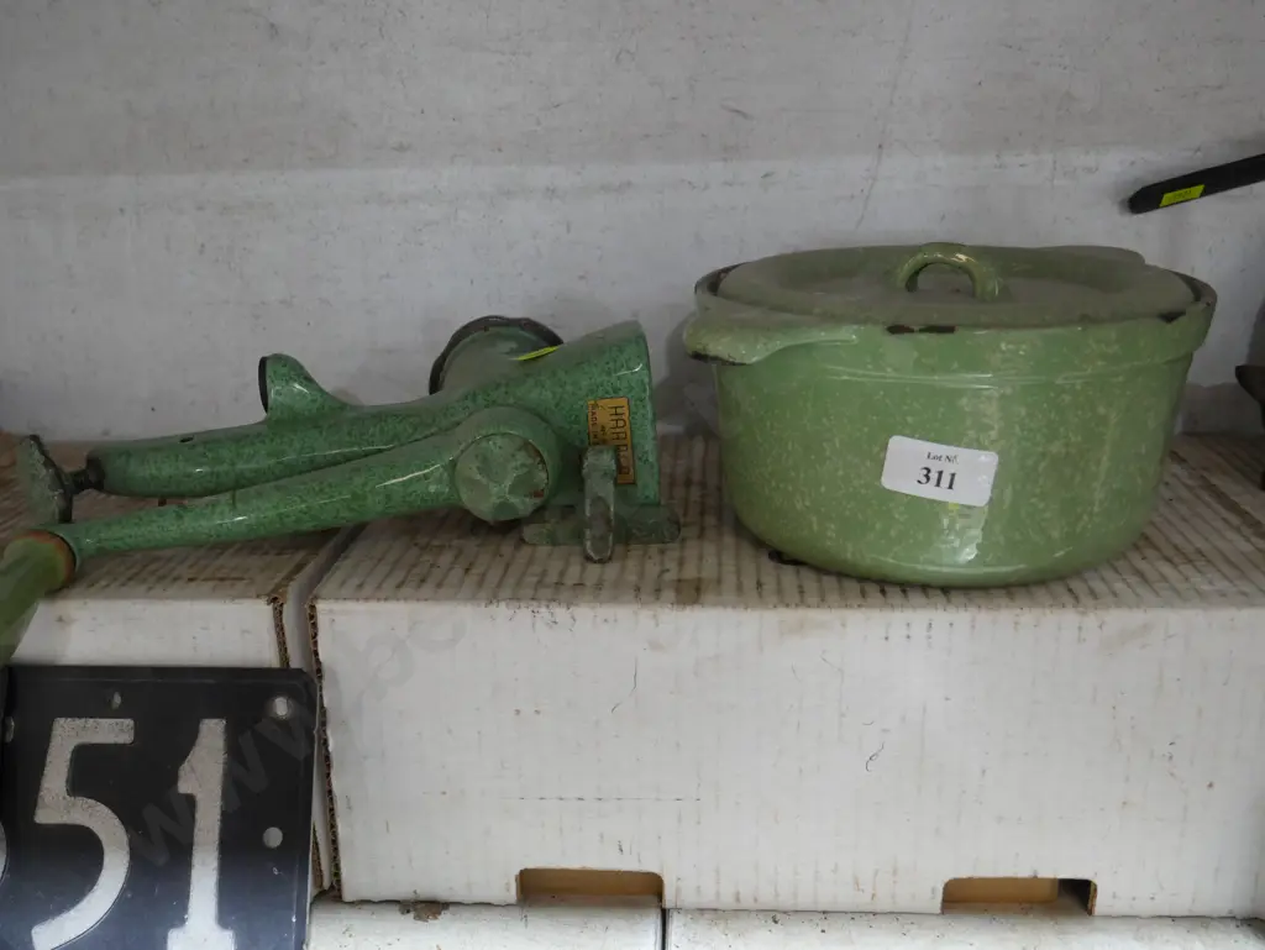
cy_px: 475
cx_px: 632
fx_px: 1243
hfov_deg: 53.9
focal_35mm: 34
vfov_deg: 41.8
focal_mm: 17
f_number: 4
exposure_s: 1/60
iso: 1600
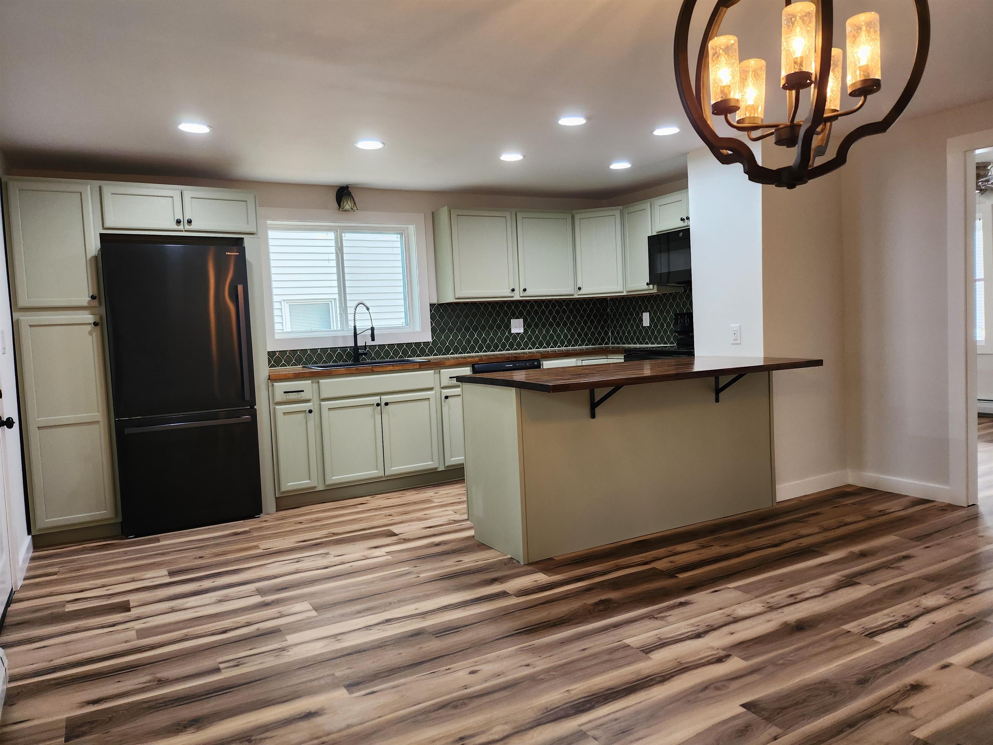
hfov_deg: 71.6
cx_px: 496
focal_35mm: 24
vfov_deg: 56.8
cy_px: 372
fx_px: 688
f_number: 1.8
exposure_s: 1/120
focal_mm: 5
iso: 200
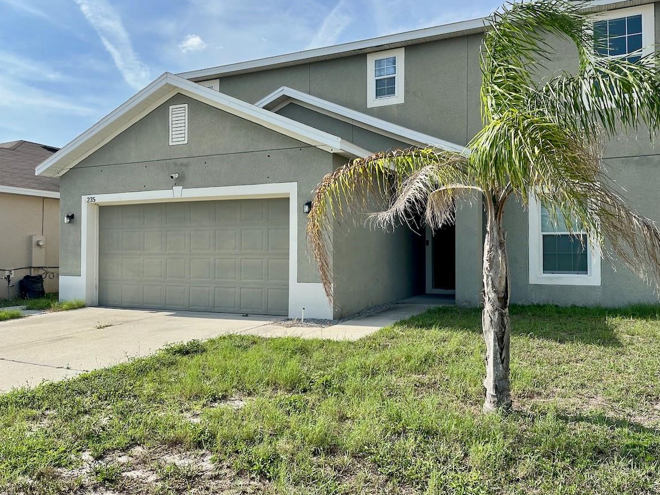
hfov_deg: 65.1
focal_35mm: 27
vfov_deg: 51.3
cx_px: 369
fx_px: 515
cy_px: 240
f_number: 1.78
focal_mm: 6.86
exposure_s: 1/3247
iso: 80
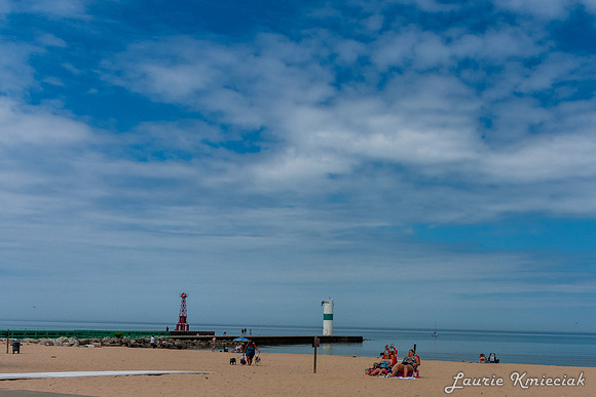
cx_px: 409
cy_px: 273
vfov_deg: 32.2
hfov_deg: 46.3
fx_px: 682
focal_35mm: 41
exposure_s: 1/1000
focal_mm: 20
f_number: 11
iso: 320
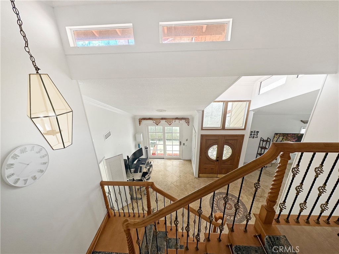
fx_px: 137
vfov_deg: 85.7
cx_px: 170
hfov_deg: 102.1
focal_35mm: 14
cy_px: 127
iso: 40
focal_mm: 2.22
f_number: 2.2
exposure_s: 1/100
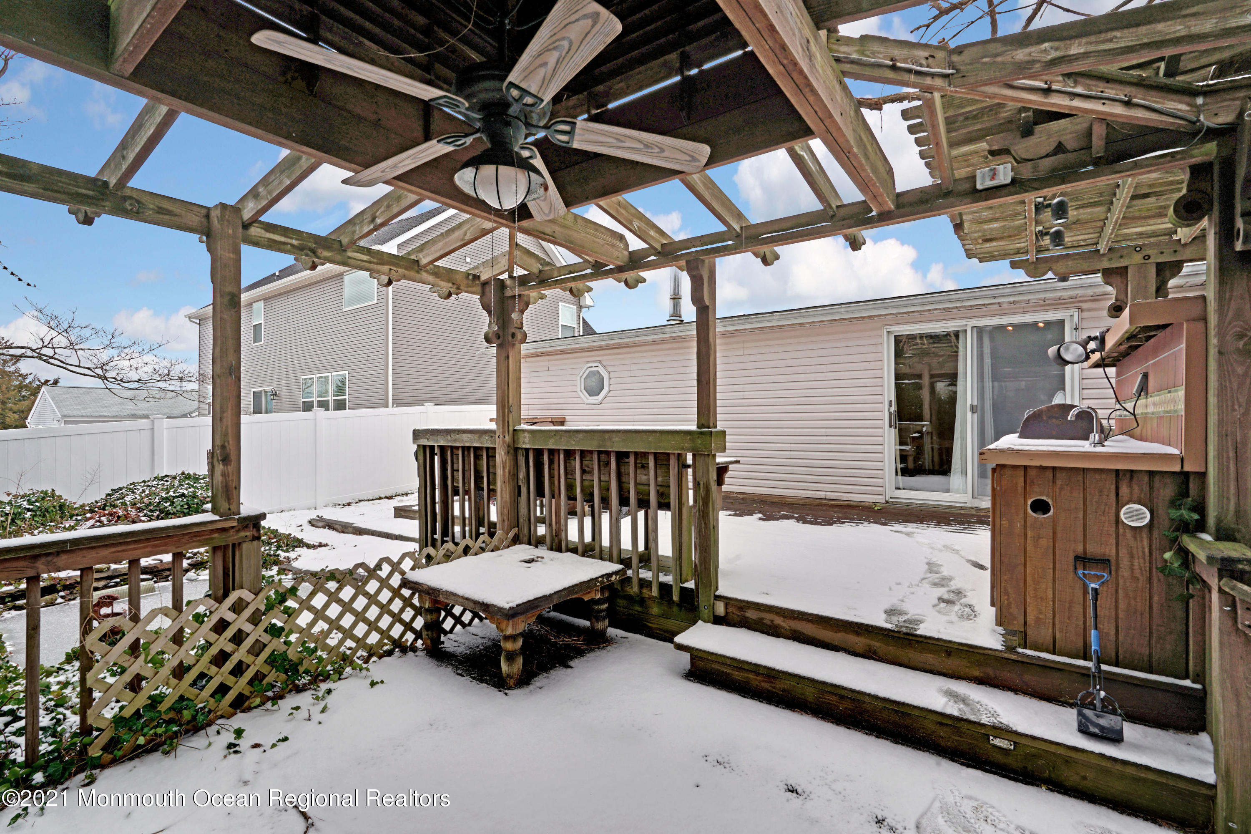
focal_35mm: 16
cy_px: 417
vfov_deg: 73.7
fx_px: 556
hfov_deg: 96.7
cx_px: 626
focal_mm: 16
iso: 100
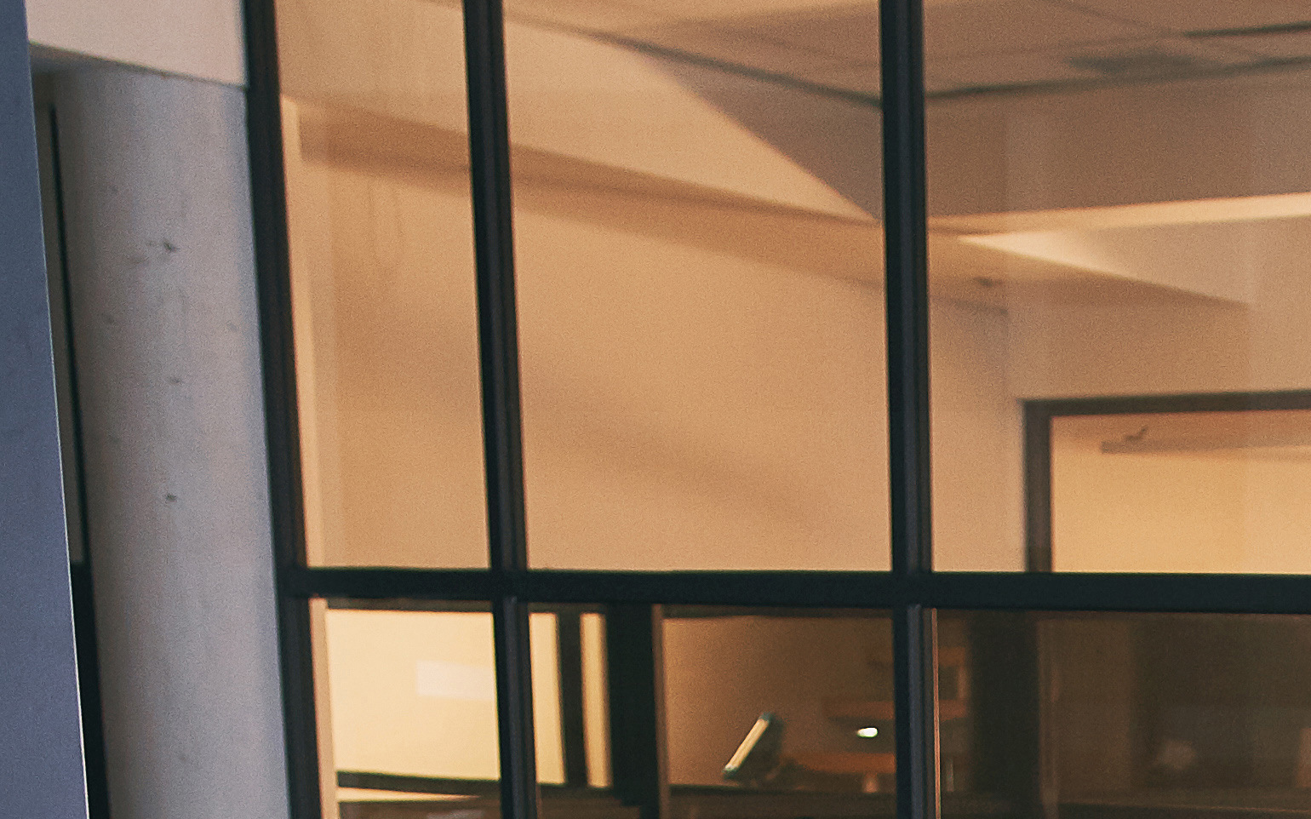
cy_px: 2433
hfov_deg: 14.6
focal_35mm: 139
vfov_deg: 8.1
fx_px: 4966
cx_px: 1526
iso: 320
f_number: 2.8
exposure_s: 1/160
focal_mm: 35
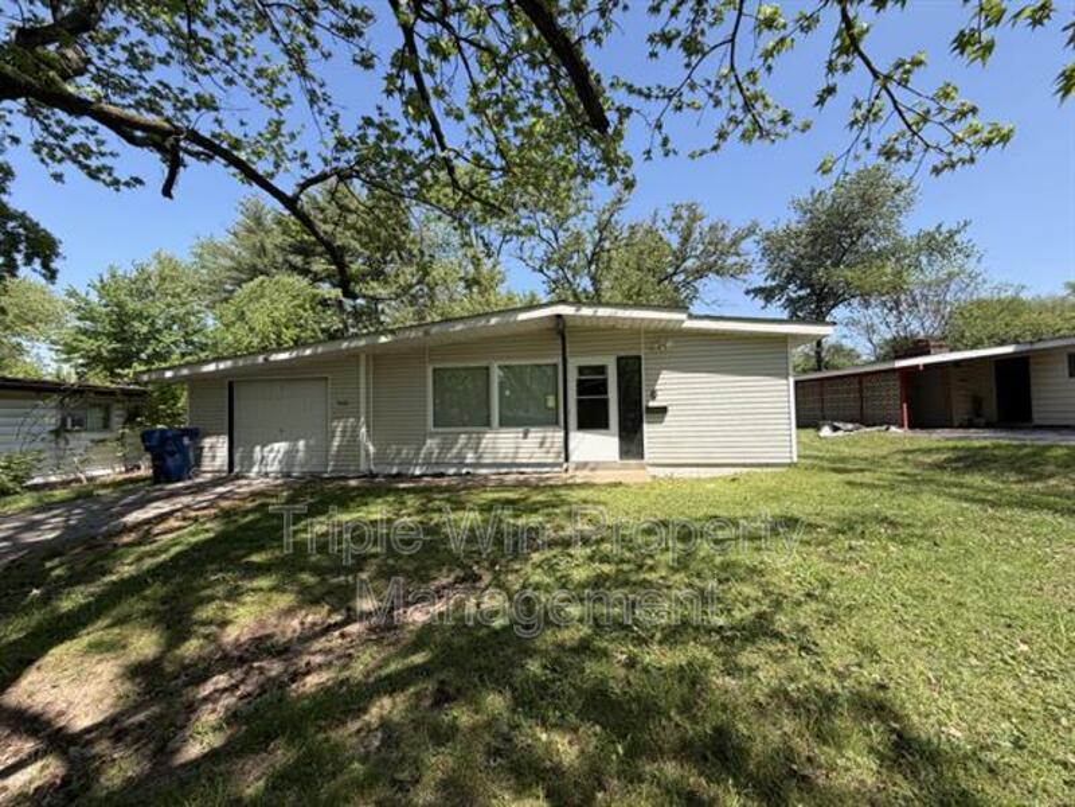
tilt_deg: +1.8
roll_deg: +2.2
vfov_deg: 85.7
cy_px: 404
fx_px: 435
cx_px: 538
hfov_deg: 102.1
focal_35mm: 14
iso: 40
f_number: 2.2
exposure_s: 1/694
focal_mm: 2.22
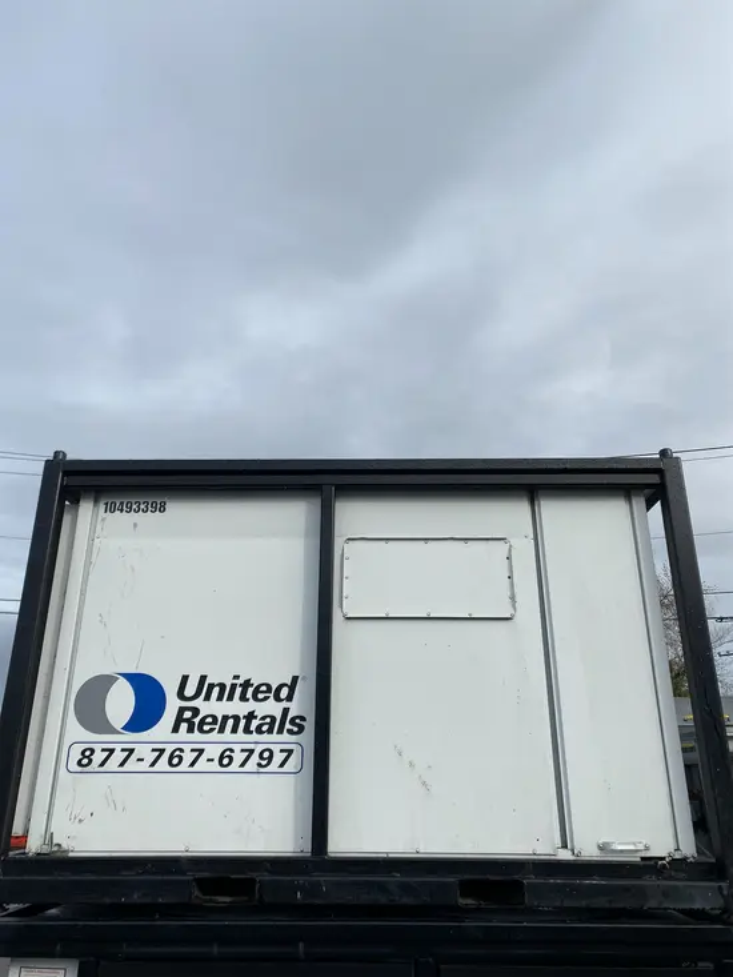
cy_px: 488
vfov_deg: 67.3
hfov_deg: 53.1
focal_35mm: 26
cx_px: 366
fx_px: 734
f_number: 1.8
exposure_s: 1/3497
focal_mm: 4.25
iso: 32
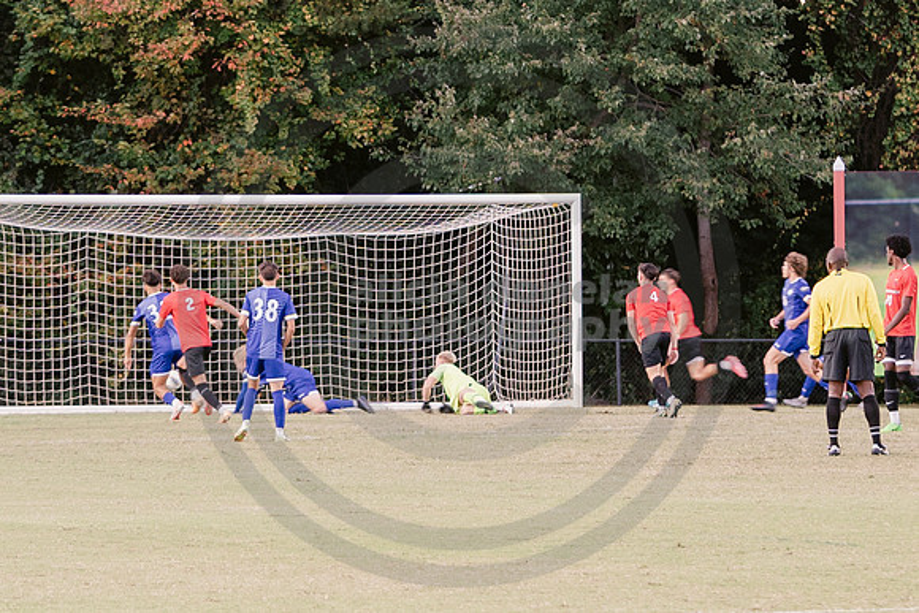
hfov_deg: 7.1
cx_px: 353
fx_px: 7454
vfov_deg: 4.7
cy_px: 144
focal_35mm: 292
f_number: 3.2
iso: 640
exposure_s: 1/125
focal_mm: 90
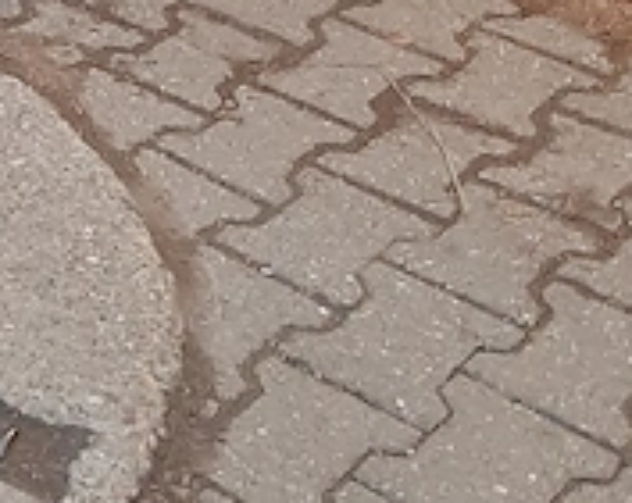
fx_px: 2147
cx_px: -161
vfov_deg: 11.8
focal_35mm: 115
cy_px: -528
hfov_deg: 16.0
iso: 400
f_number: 1.7
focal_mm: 3.93
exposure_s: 1/25
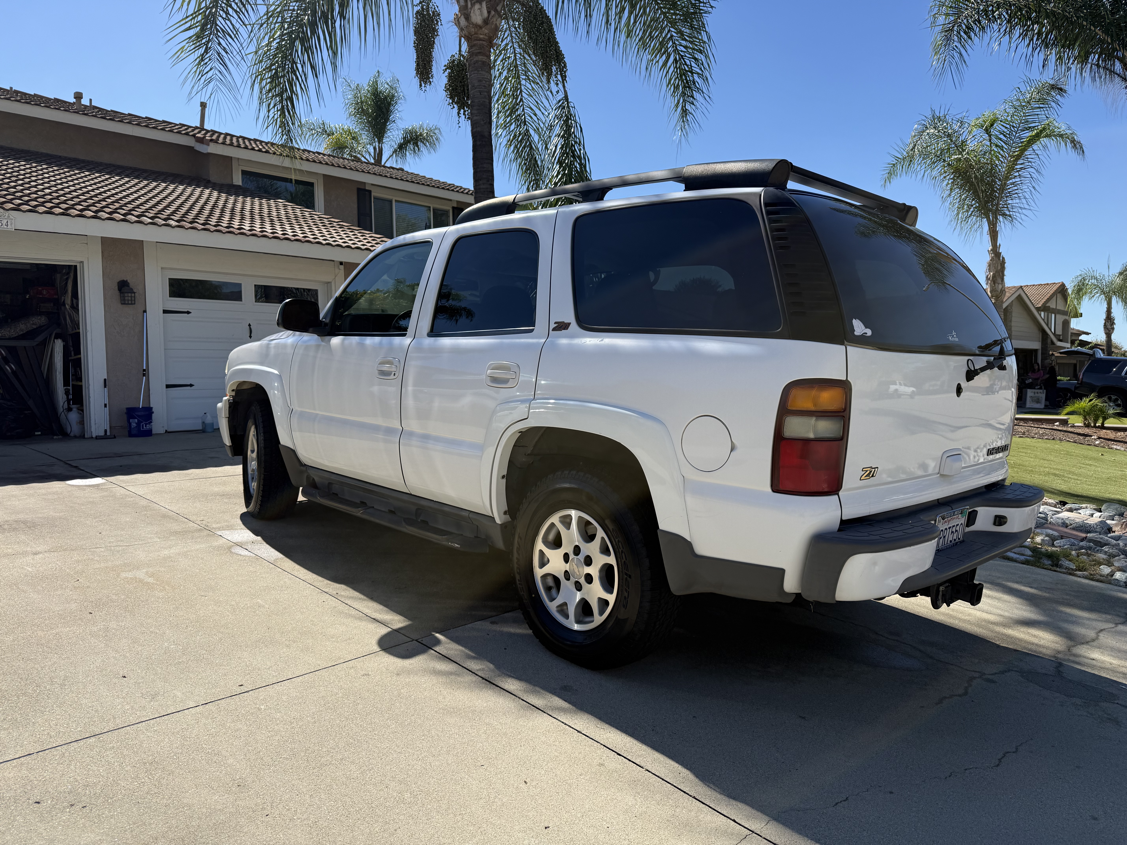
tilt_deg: -3.4
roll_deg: +0.5
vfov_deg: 56.8
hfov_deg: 71.6
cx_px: 564
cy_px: 422
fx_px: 781
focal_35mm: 24
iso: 80
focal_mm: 6.76
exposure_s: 1/4405
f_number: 1.78
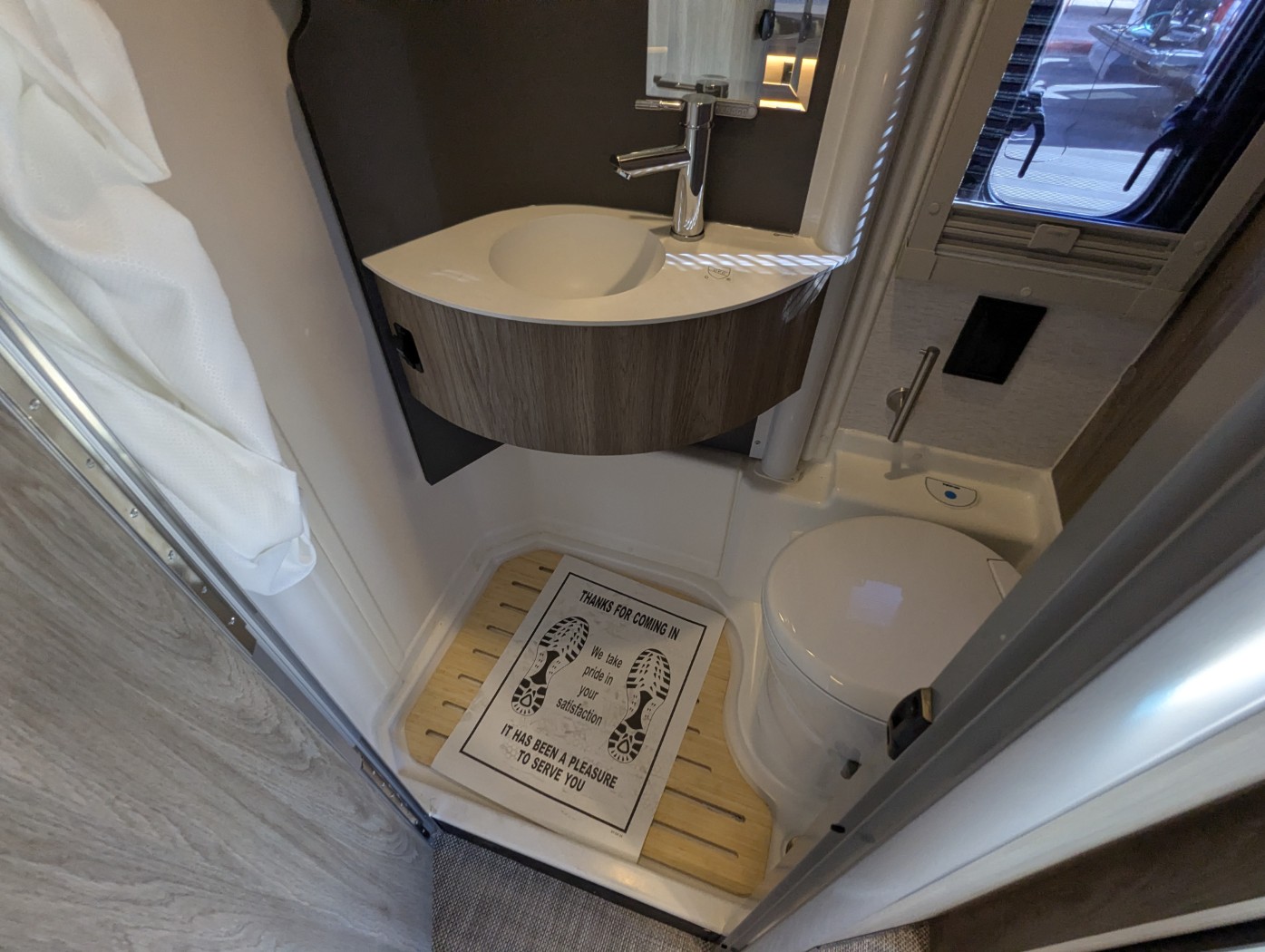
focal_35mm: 16
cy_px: 476
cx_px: 632
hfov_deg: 94.4
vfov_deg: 78.2
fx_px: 585
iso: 255
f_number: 2.2
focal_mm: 2.35
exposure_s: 1/117
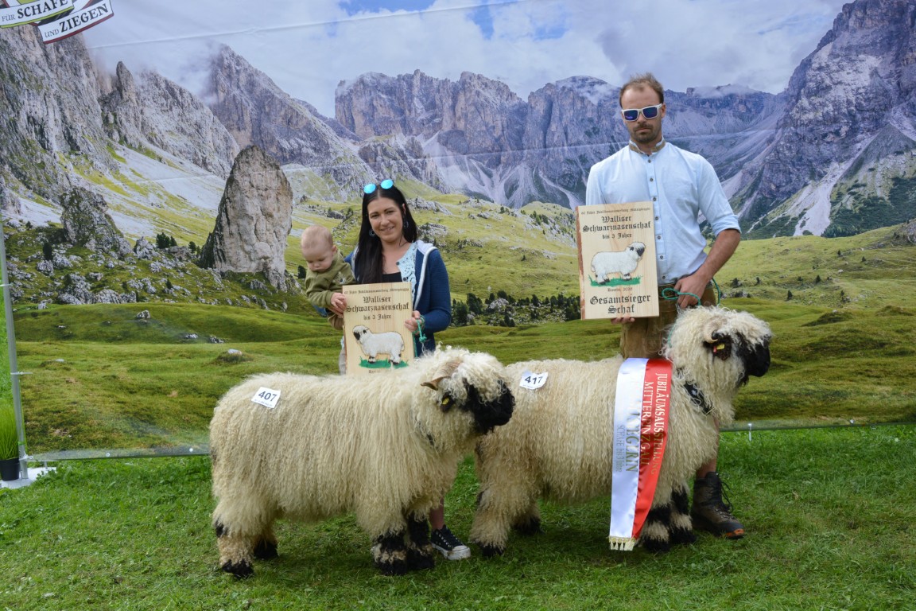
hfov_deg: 46.4
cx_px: 458
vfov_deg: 31.9
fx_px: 1069
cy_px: 306
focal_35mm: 42
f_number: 8
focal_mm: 28
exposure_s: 1/200
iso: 200
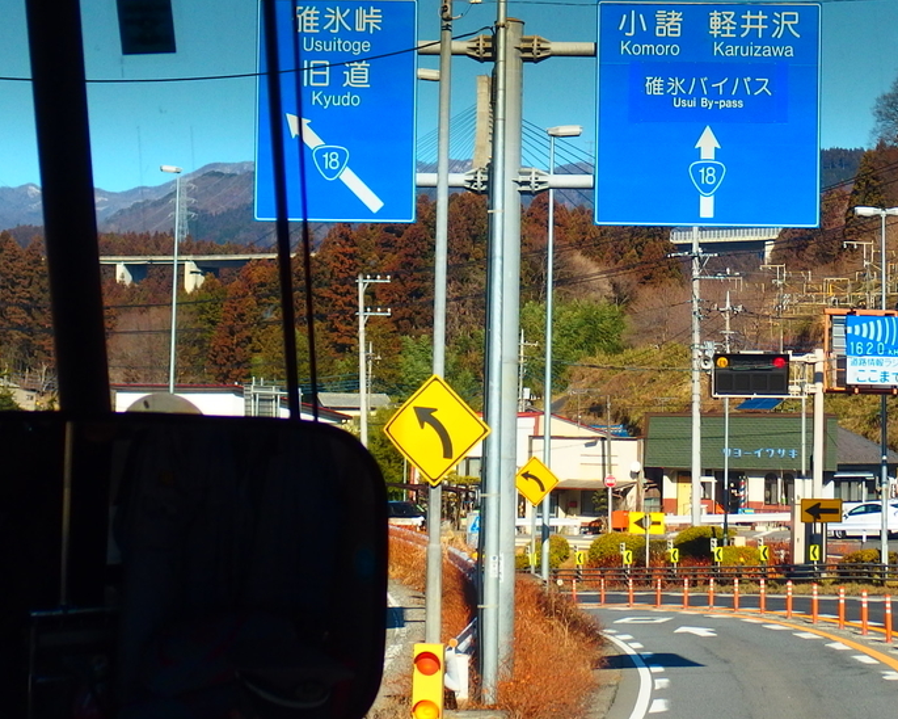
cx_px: 666
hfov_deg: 18.0
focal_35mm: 106
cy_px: 239
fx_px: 2817
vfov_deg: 14.5
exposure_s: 1/800
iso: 100
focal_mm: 11.1
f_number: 4
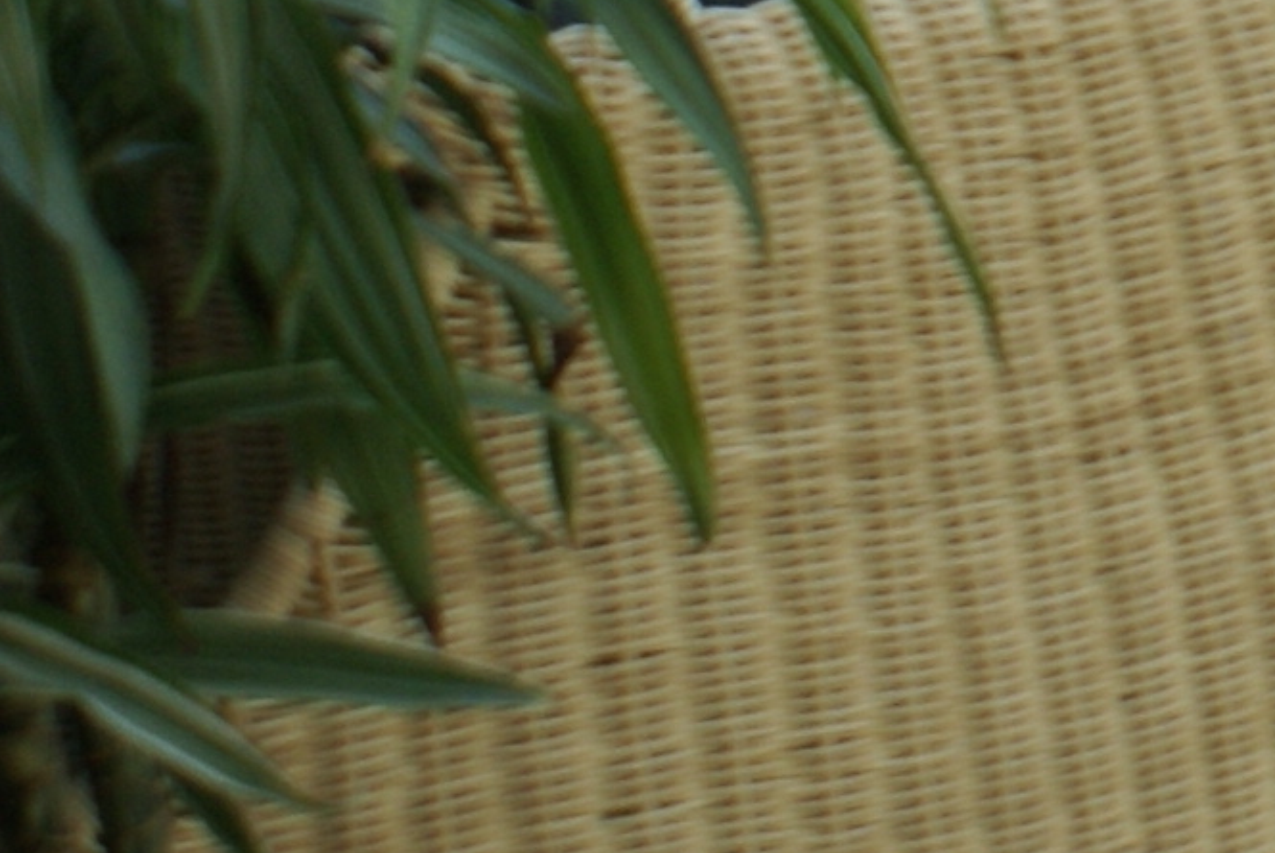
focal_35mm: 306
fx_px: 10846
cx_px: 2577
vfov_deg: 4.4
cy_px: -1300
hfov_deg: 6.5
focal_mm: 35
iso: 100
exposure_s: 1/80
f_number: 5.6
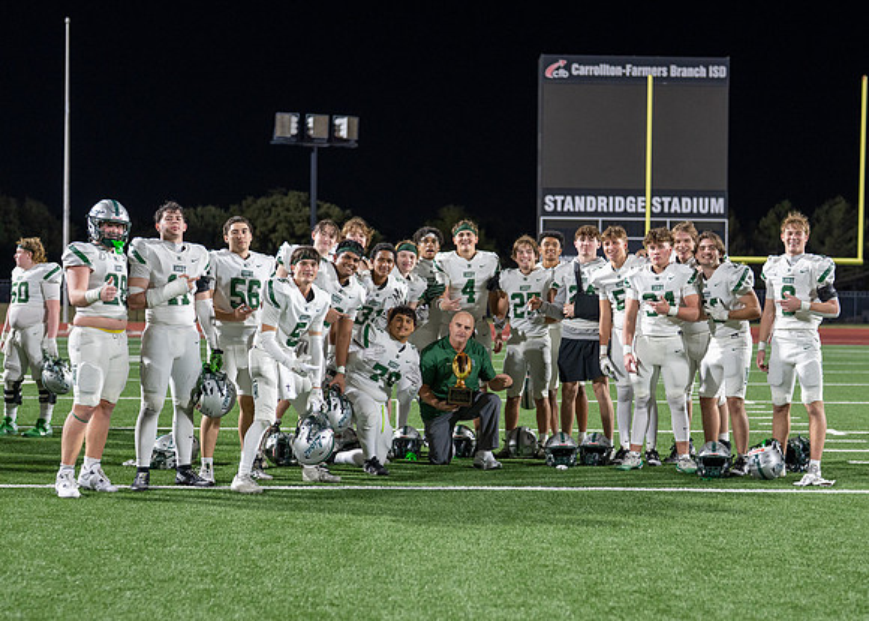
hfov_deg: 31.4
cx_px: 454
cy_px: 363
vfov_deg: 22.7
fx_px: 1544
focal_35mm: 63
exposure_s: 1/500
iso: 1000
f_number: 2
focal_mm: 50
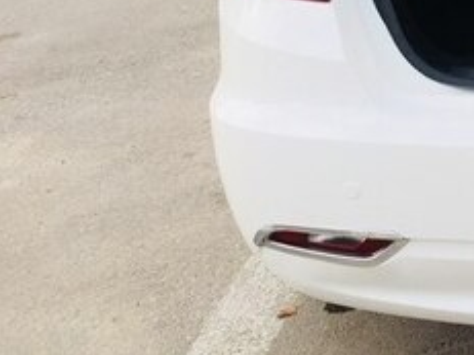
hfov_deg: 21.1
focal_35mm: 83
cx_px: 642
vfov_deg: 16.5
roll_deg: -0.9
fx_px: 1136
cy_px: -149
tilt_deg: -9.0
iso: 32
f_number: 2.2
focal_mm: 4.15
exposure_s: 1/408
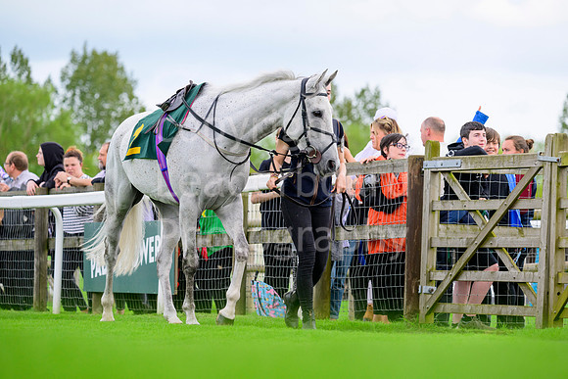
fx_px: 3314
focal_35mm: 210
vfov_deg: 6.5
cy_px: 190
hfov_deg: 9.8
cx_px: 284
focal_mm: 210
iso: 800
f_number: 6.3
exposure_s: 1/1250
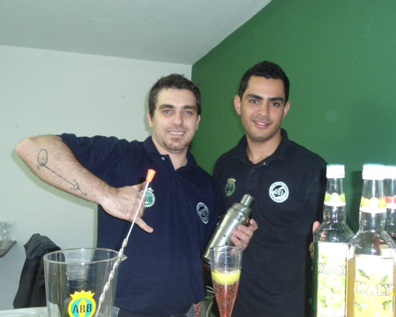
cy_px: 162
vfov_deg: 43.4
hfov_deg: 52.8
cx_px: 210
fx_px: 399
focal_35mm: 34
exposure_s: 1/40
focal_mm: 5.6
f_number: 3
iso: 200
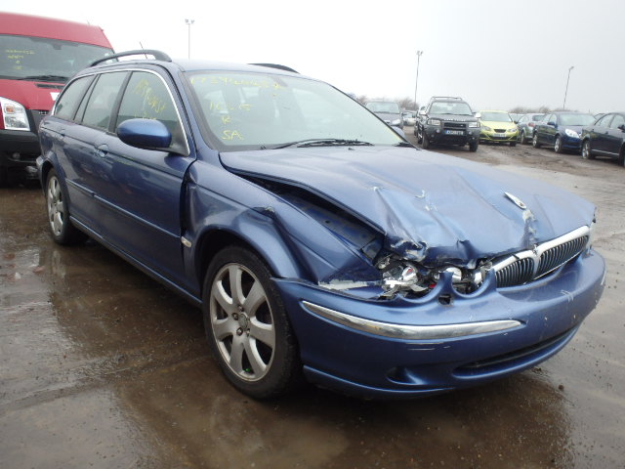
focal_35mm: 28
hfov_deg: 63.4
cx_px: 312
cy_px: 234
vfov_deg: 49.7
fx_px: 506
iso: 250
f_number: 3.9
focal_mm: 5
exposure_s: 1/30
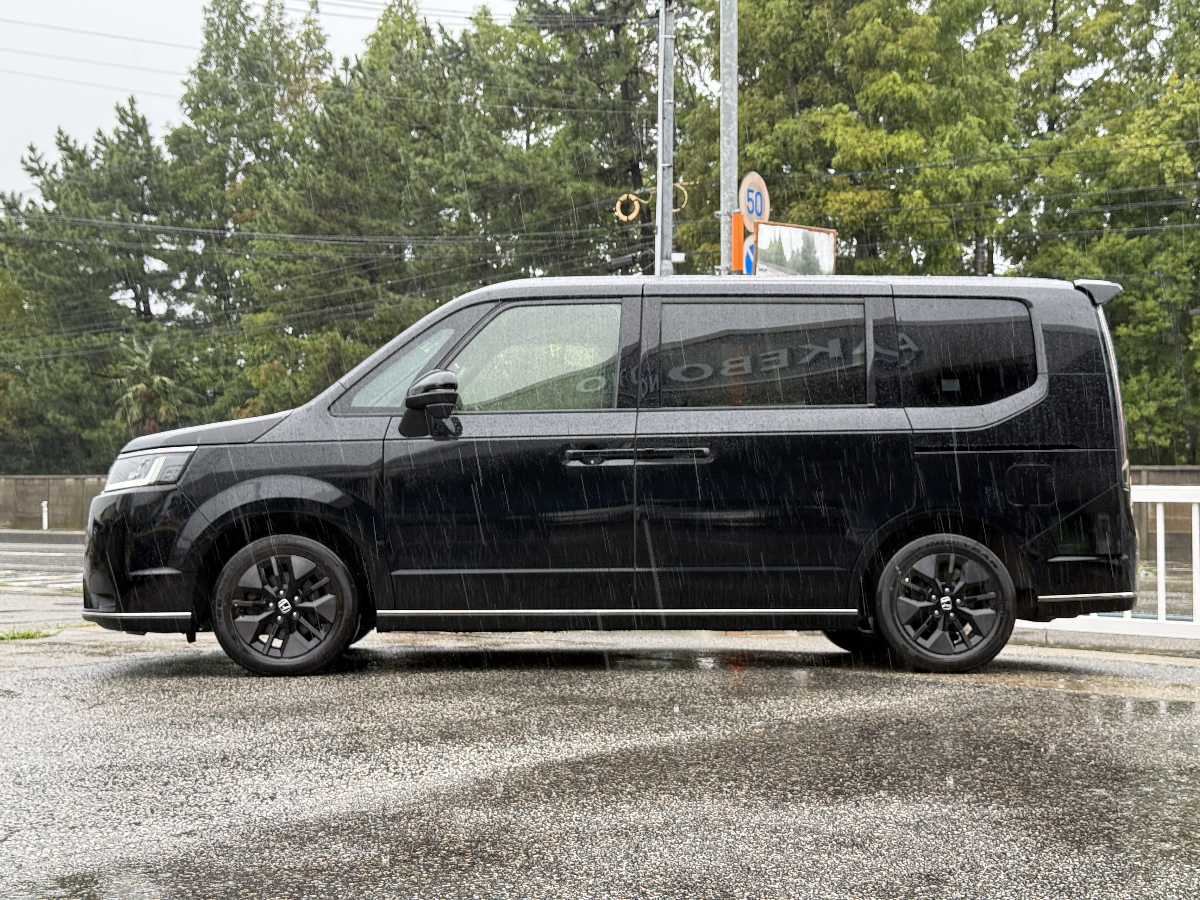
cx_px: 600
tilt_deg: +2.3
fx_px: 1664
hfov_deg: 39.7
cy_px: 450
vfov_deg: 30.3
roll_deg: +0.0
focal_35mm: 48
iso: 50
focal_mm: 6.76
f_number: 1.78
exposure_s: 1/121
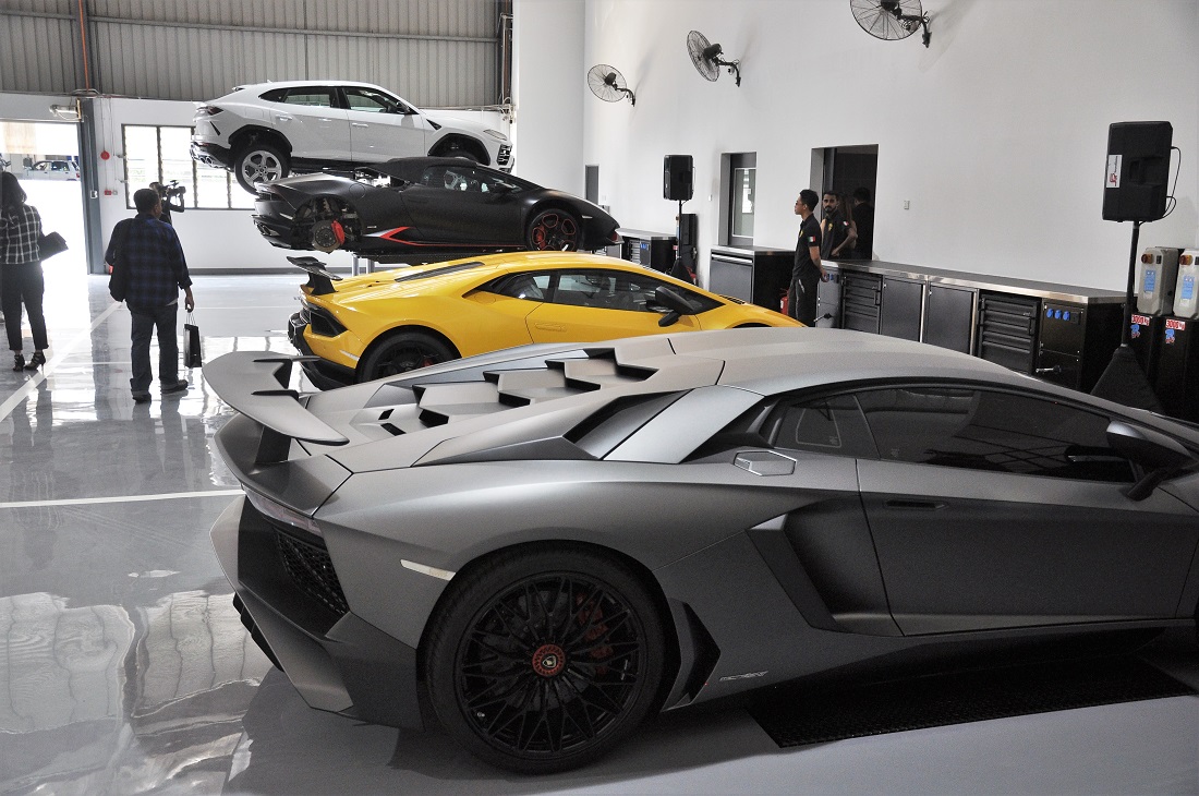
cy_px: 398
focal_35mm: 36
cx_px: 600
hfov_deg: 53.2
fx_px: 1197
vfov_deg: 36.8
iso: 500
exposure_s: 1/100
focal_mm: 24
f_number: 3.8
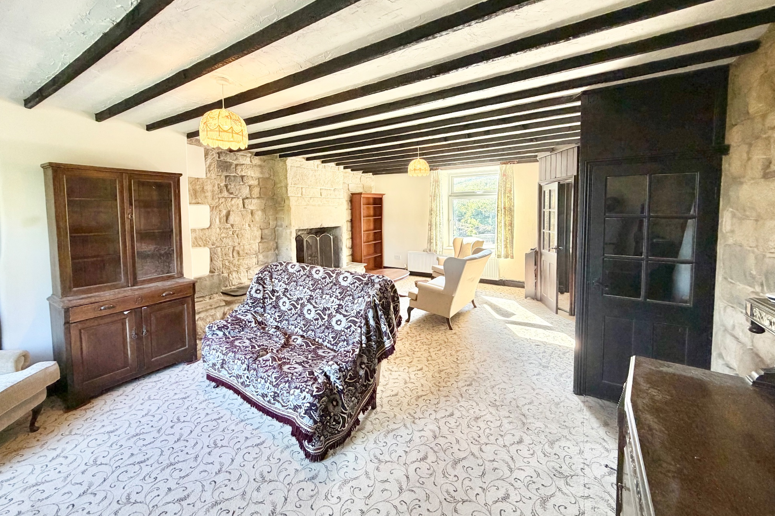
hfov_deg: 100.4
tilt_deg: -3.2
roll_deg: +0.7
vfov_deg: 77.0
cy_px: 229
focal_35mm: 15
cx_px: 377
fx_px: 323
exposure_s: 1/50
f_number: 2.2
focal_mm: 2.22
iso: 200
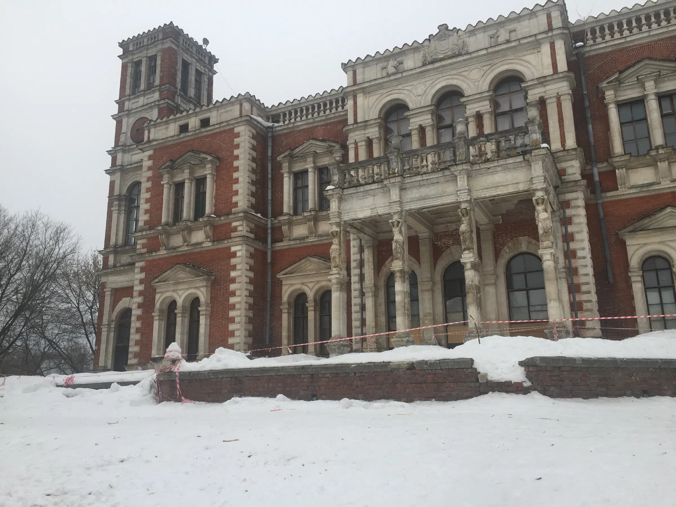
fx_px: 566
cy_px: 254
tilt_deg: +14.2
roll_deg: +0.5
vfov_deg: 48.2
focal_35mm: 29
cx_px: 338
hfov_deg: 61.7
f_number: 2.2
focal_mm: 4.15
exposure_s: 1/1236
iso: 32
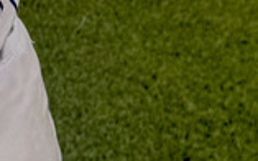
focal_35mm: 194
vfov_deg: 6.7
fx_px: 1364
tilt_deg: -19.5
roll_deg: +1.9
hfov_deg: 10.2
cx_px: -210
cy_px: -82
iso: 80
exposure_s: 1/477
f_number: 1.78
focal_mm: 6.76
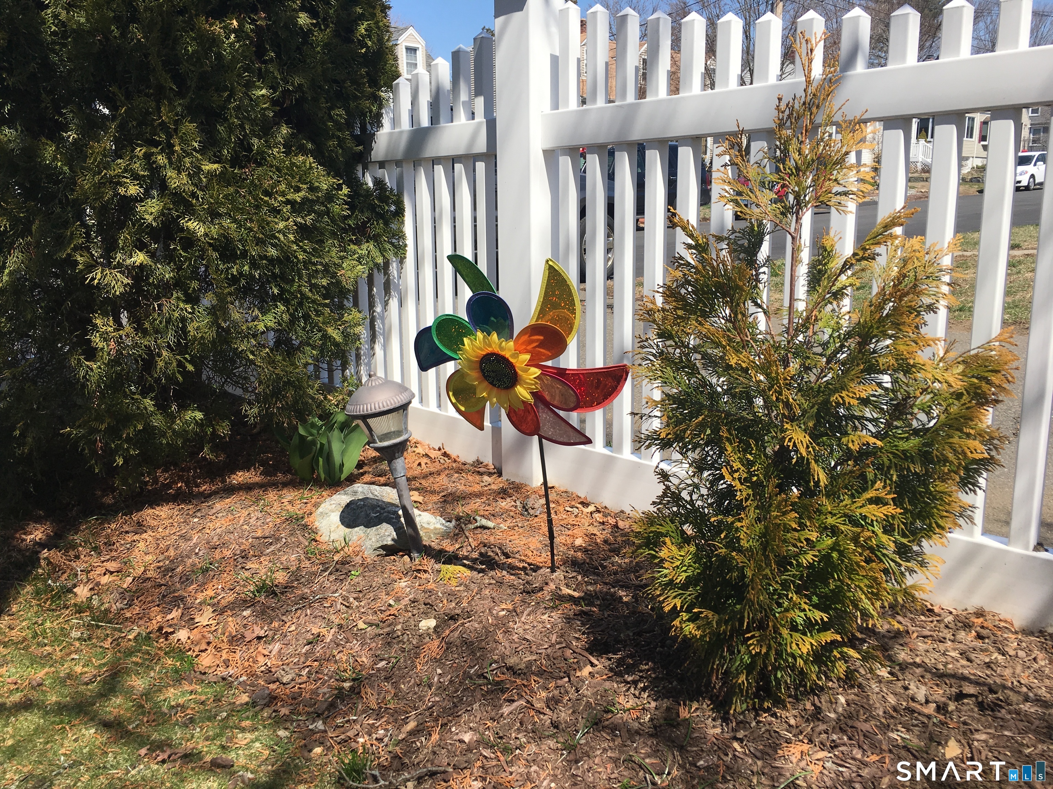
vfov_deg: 48.2
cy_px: 394
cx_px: 526
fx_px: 882
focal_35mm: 29
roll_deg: +0.5
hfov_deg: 61.7
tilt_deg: -13.2
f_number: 2.2
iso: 25
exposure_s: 1/1479
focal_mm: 4.15
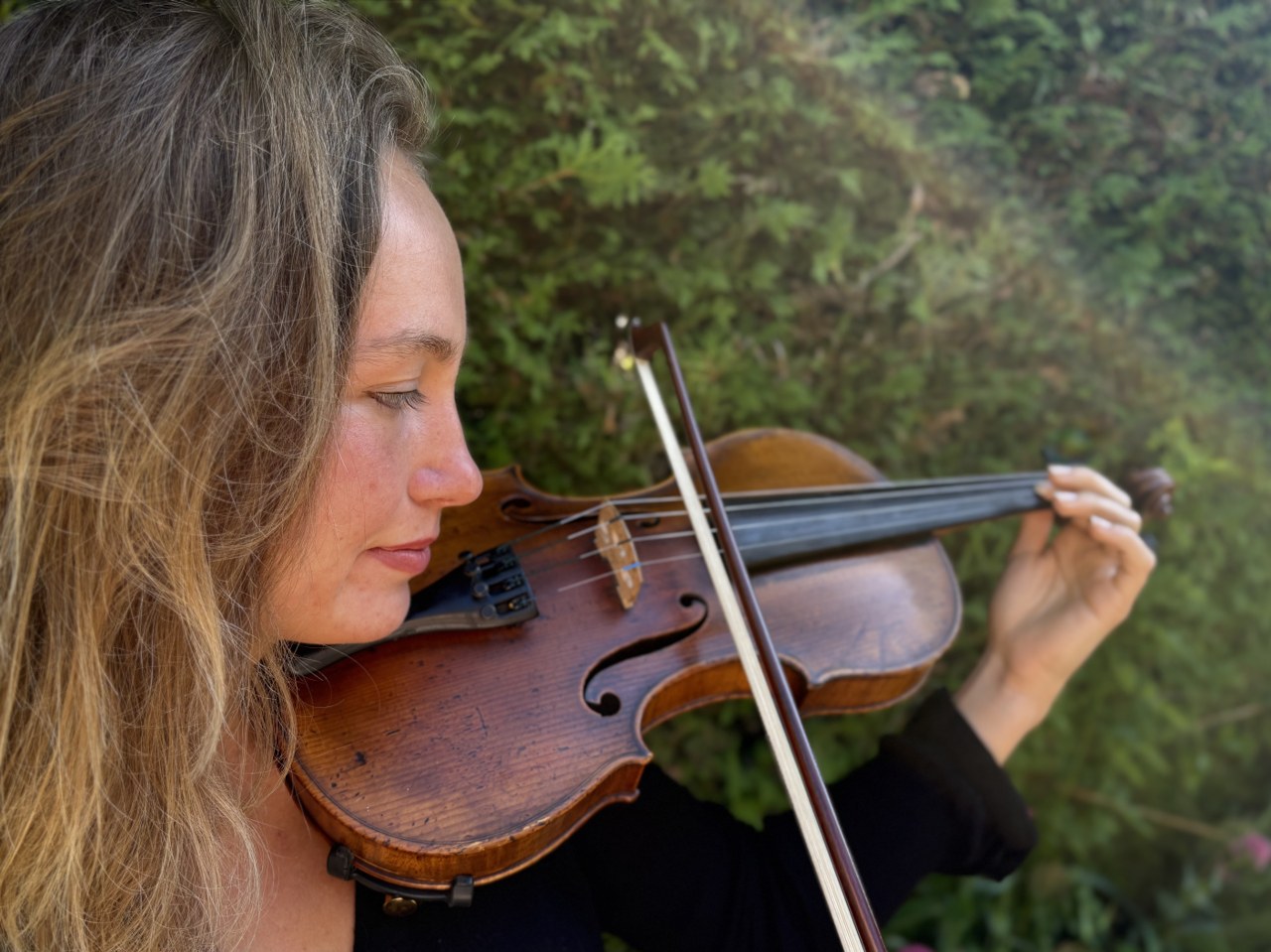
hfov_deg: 67.3
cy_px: 476
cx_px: 636
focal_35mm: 26
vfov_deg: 53.0
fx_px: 954
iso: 40
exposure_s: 1/176
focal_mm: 5.96
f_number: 1.6
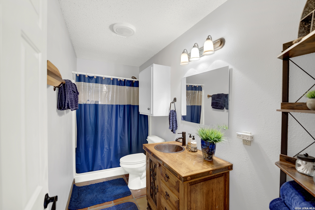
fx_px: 129
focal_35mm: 15
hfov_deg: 101.5
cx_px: 158
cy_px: 105
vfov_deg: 78.5
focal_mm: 14.7
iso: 250
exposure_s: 1/10
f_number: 2.8
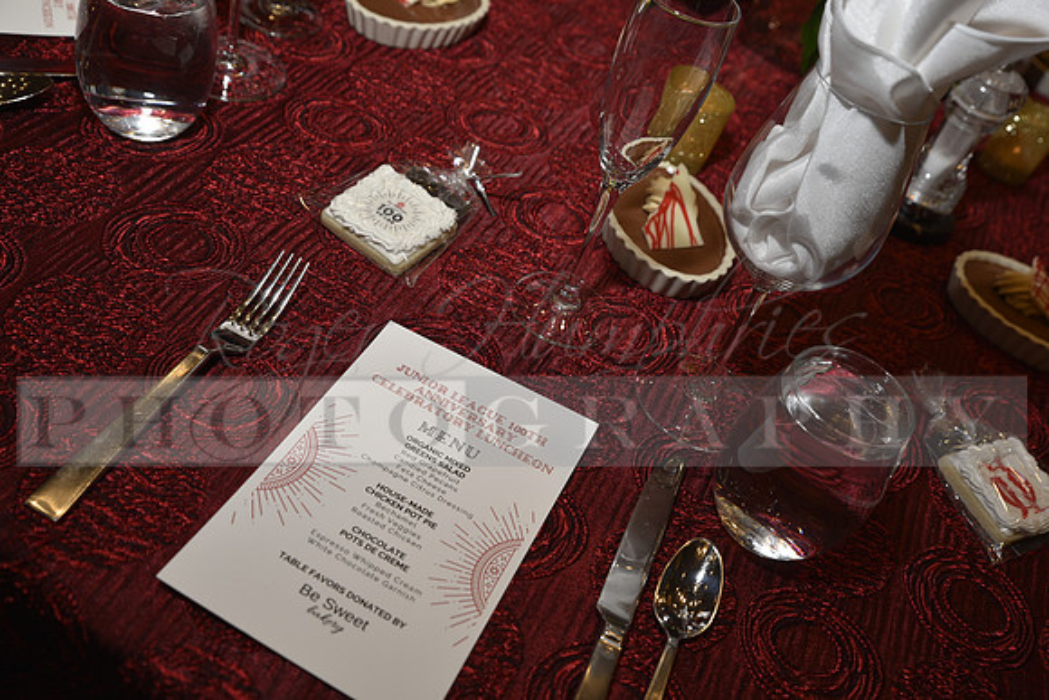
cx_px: 524
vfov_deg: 35.1
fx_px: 1107
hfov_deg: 50.7
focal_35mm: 38
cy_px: 350
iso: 200
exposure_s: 1/60
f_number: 5
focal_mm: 38
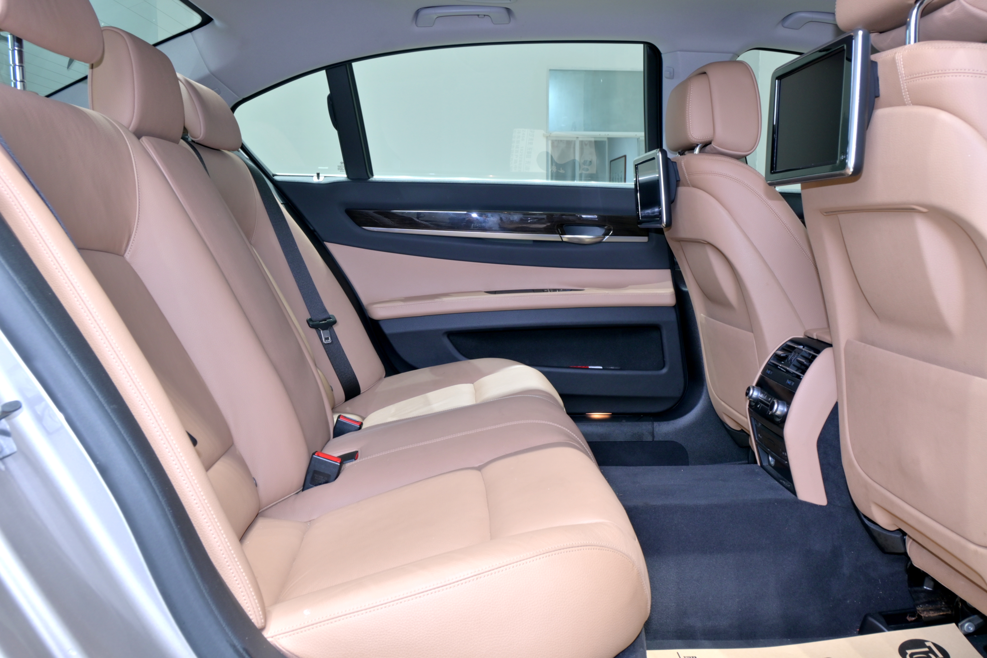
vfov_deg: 41.7
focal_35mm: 32
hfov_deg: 59.5
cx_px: 494
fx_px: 864
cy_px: 329
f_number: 7.1
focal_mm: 21
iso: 125
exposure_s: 1/10
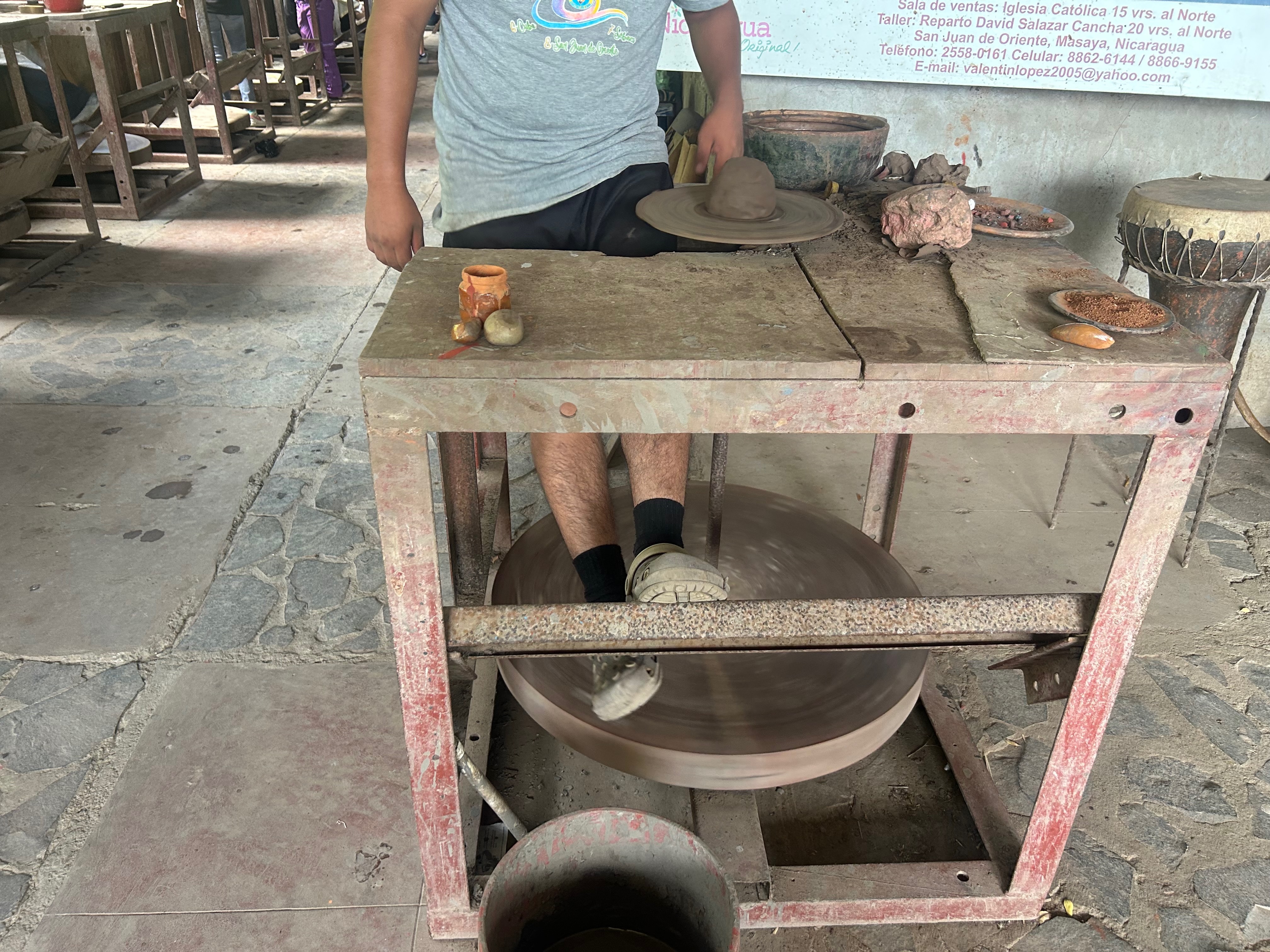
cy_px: 476
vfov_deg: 53.1
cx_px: 635
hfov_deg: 67.3
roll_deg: -1.2
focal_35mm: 26
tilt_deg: -29.6
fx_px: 954
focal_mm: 5.7
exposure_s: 1/68
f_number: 1.5
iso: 125
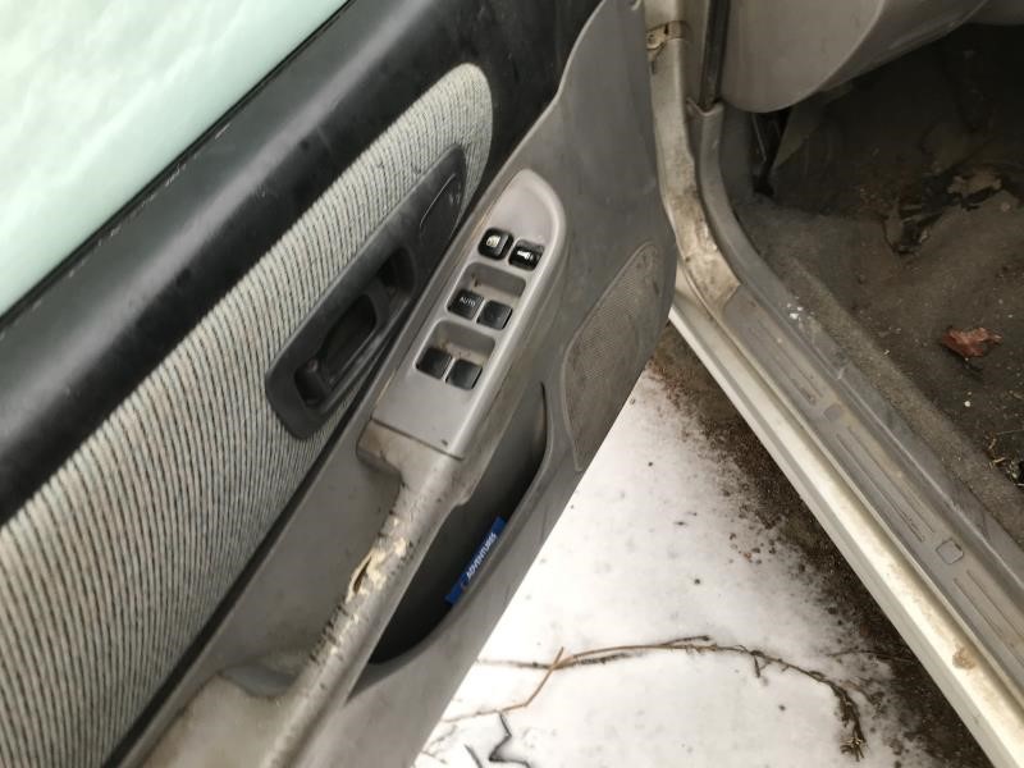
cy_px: 384
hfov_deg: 63.4
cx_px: 512
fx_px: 828
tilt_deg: -54.7
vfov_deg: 49.7
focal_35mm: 28
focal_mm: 3.99
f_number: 1.8
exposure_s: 1/60
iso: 32
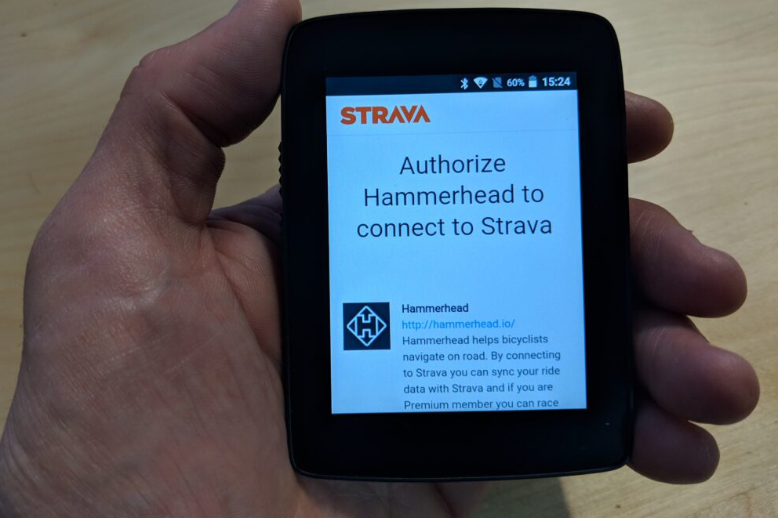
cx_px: 378
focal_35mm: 29
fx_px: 627
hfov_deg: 63.7
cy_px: 223
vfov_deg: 44.8
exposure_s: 1/108
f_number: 1.8
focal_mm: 4.44
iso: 67
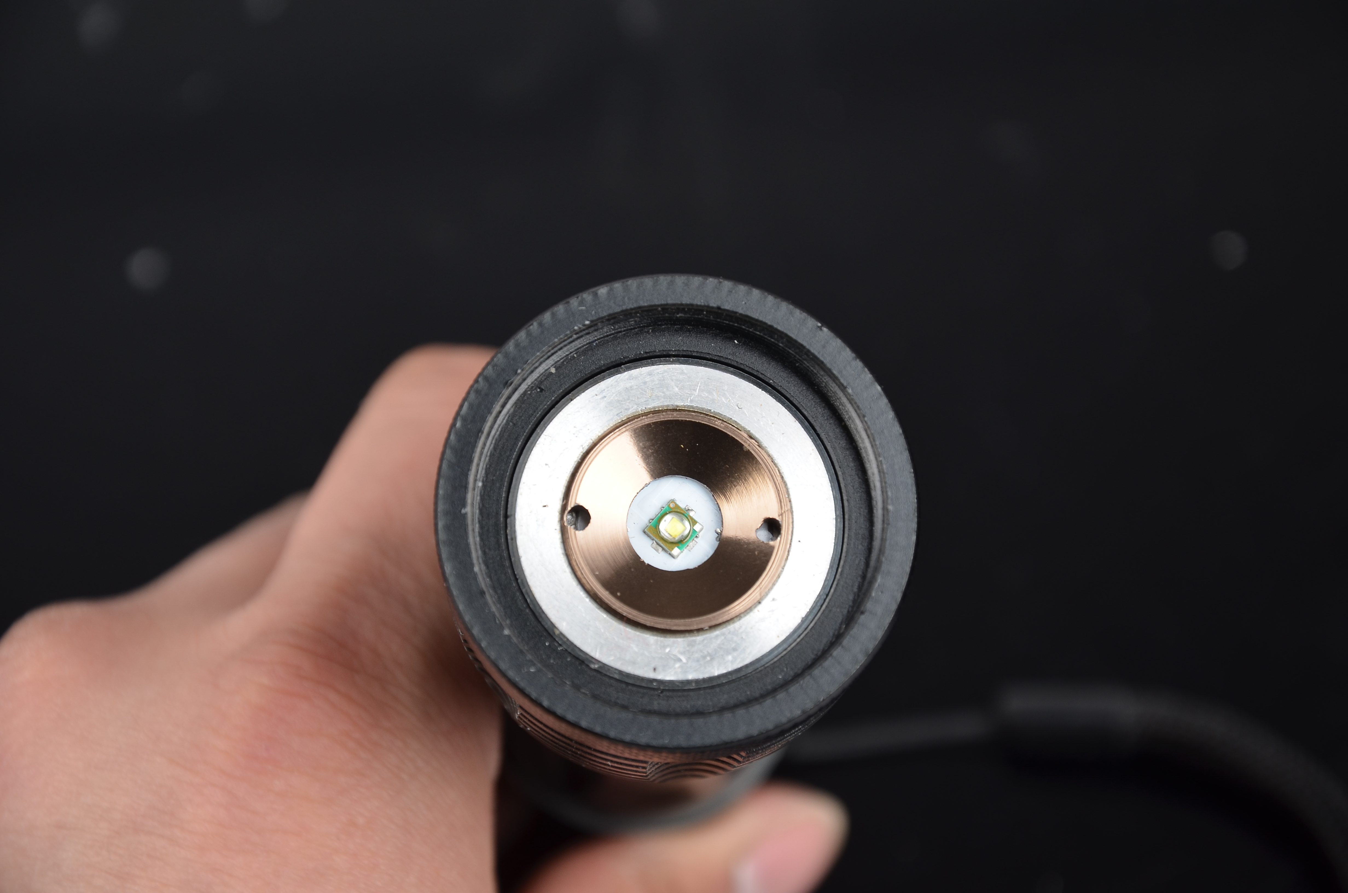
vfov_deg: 8.7
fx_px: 5885
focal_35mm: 158
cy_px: 446
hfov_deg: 13.1
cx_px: 674
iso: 160
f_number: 8
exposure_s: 1/160
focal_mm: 105
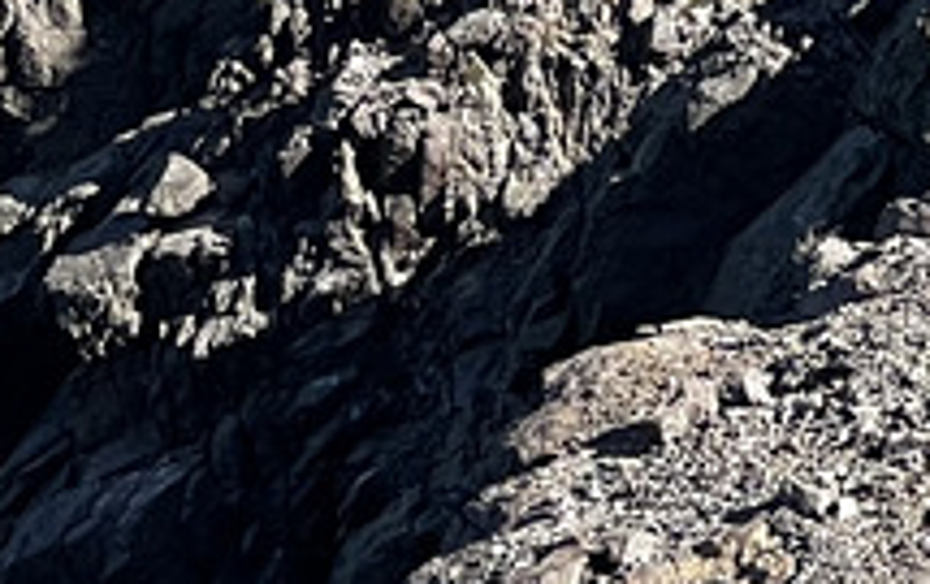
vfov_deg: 2.9
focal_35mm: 455
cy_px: 290
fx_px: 11547
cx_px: -298
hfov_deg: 4.6
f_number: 2.8
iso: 32
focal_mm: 9
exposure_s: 1/401
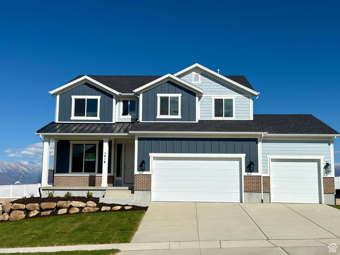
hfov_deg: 54.0
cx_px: 170
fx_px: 334
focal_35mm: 34
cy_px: 128
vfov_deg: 41.8
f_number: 1.78
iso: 64
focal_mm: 6.76
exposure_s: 1/10417
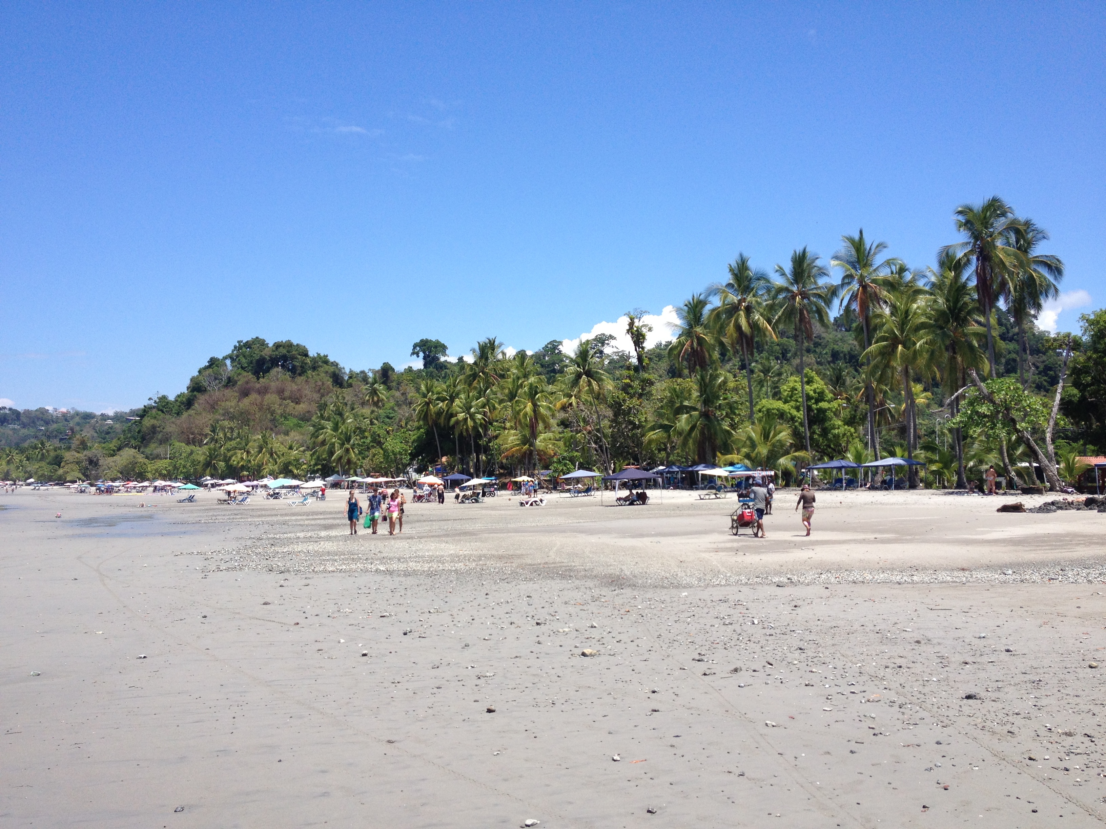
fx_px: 1118
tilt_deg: +2.5
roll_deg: +0.3
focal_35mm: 35
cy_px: 414
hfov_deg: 52.6
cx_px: 553
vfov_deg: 40.7
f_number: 2.4
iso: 50
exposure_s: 1/1842
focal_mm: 4.28
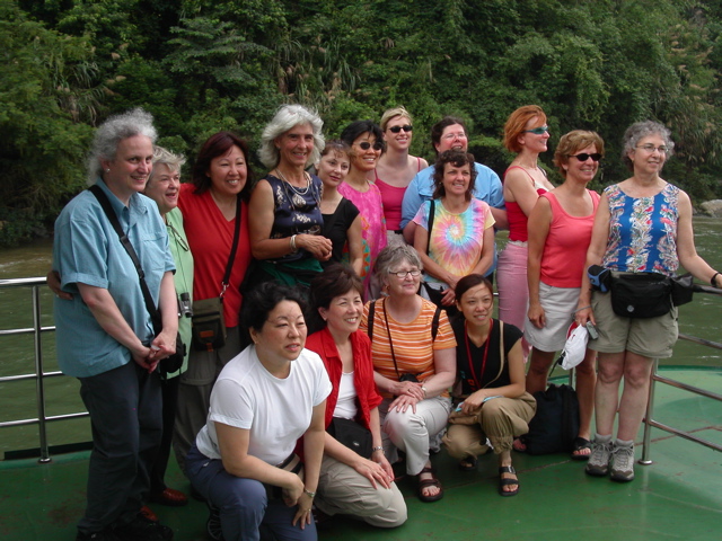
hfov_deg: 49.0
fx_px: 793
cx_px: 361
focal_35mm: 38
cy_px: 270
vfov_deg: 37.7
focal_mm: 7.8
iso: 100
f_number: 4.5
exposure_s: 1/90
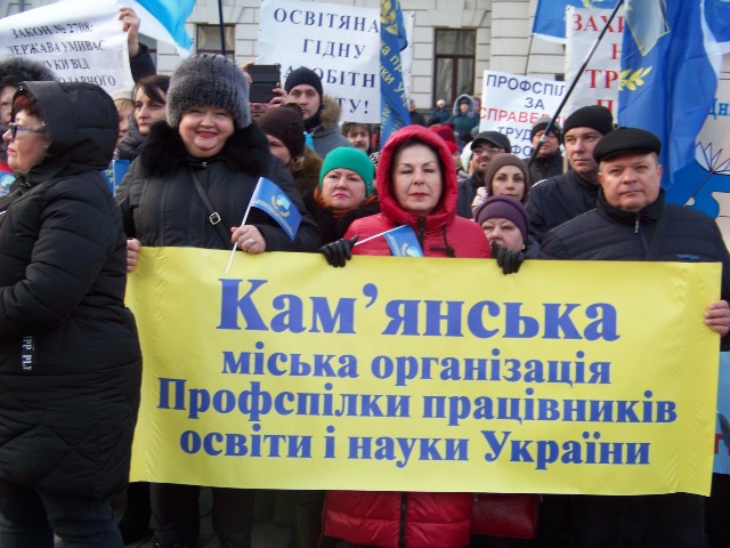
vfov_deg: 23.7
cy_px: 274
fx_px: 1307
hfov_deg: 31.2
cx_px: 365
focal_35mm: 62
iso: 71
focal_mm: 10.5
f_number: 3.2
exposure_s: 1/100
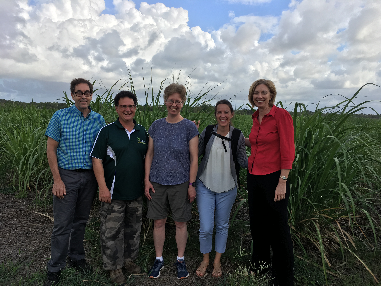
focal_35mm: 29
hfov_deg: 61.7
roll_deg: -1.5
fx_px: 319
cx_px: 190
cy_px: 143
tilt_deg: -4.8
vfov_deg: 48.2
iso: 25
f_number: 2.2
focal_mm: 4.15
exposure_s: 1/1374
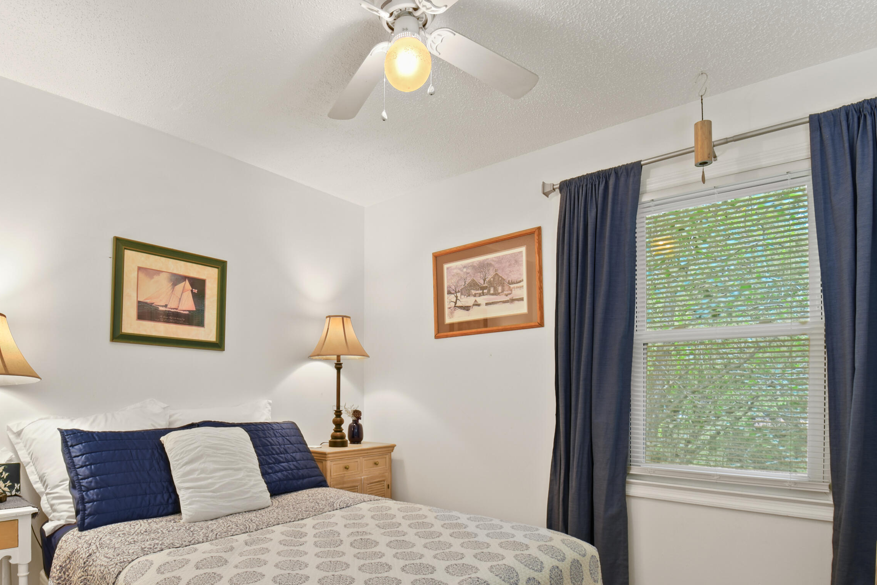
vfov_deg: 58.5
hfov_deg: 80.6
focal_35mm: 21
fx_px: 512
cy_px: 377
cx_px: 371
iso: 100
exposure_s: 2.5
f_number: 9
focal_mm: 16
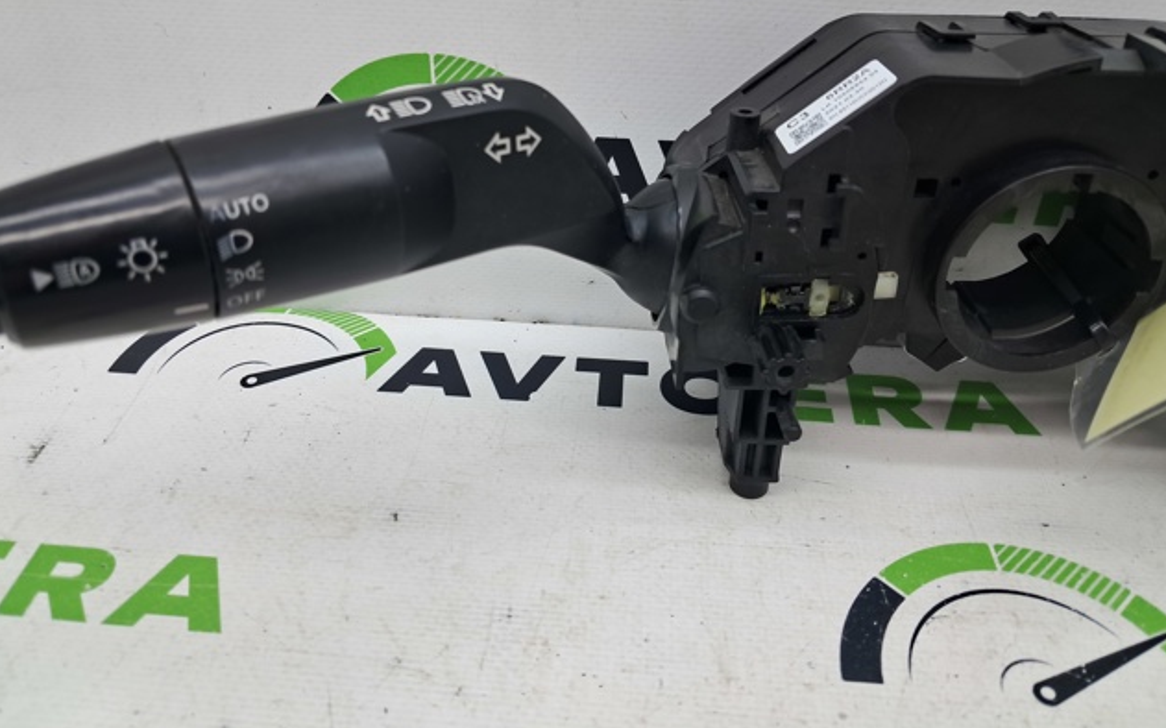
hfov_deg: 64.7
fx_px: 921
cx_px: 580
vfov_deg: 43.0
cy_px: 300
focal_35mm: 29
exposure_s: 1/60
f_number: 1.8
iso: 50
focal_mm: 4
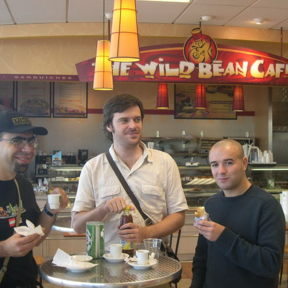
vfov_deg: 30.6
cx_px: 148
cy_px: 145
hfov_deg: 30.6
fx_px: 527
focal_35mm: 56
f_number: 3.1
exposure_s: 1/33.9
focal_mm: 10.1
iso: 100
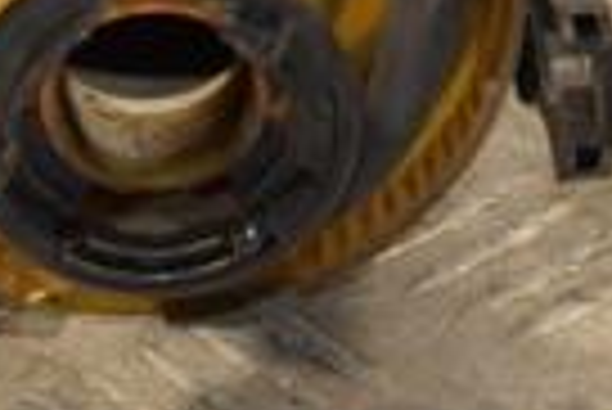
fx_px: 8985
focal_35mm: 528
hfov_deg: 3.9
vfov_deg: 2.6
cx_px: -81
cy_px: -131
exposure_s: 1/125
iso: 800
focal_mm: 80
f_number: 5.3
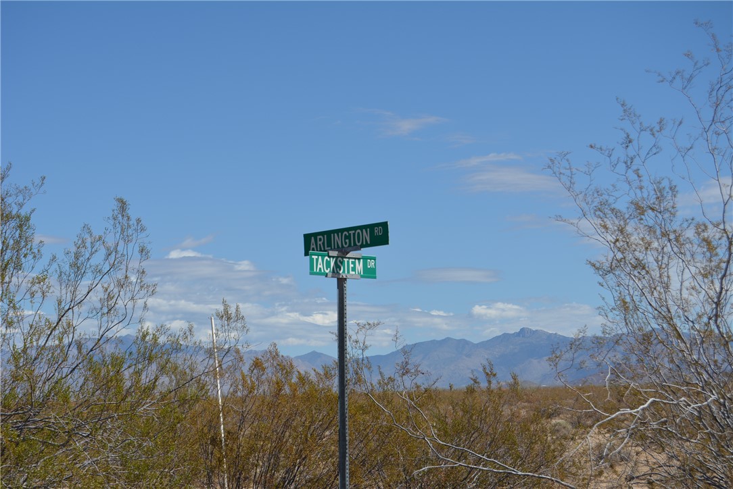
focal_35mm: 82
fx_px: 1681
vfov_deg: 16.6
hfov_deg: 24.6
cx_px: 366
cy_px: 244
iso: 100
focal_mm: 55
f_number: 8
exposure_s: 1/400
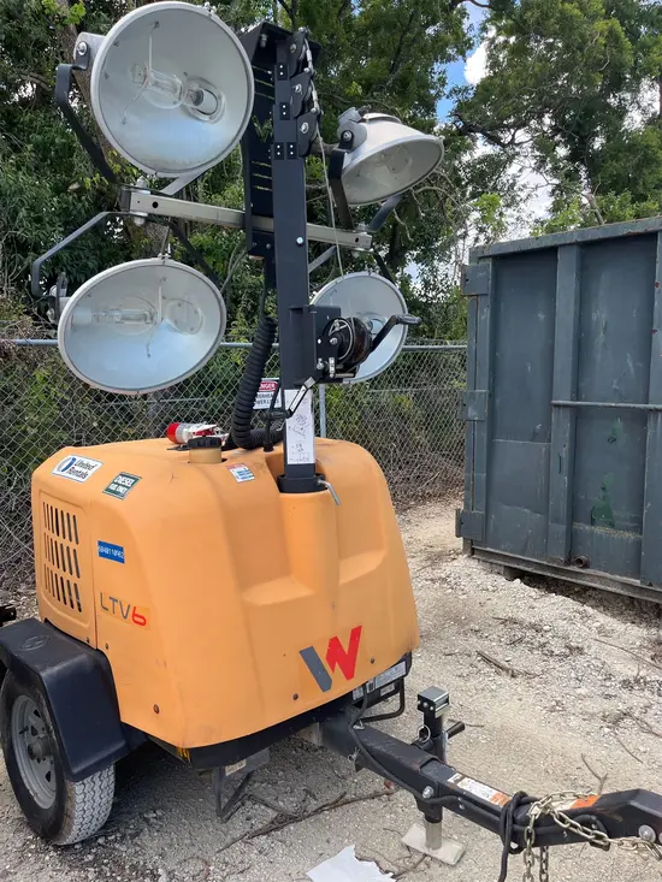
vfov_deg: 67.3
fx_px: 663
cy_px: 441
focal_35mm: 26
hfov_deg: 53.1
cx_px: 331
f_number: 1.6
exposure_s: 1/772
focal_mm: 5.1
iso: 50
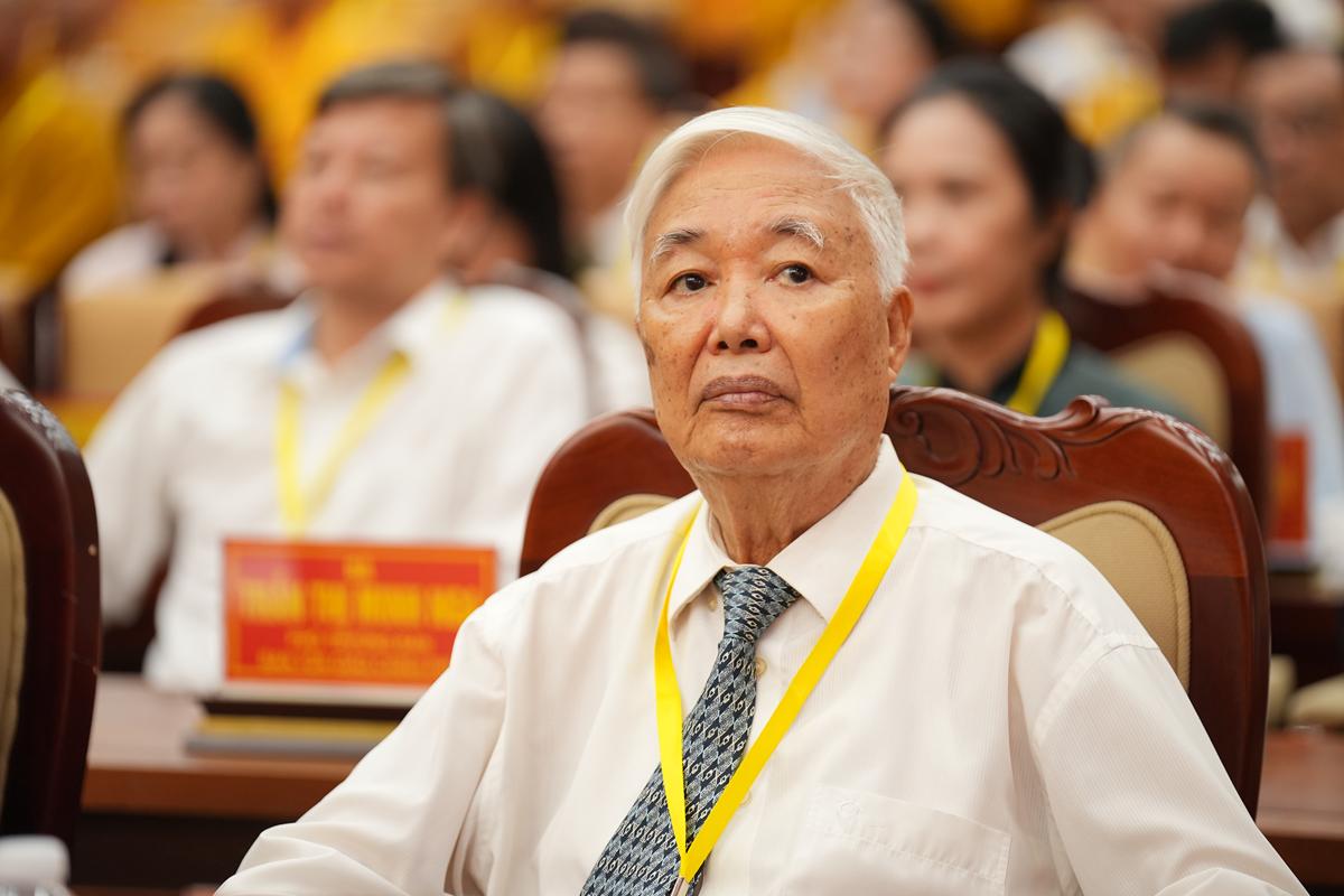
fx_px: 5936
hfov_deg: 12.9
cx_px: 672
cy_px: 448
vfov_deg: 8.6
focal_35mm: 159
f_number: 2.8
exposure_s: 1/125
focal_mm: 159
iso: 1250
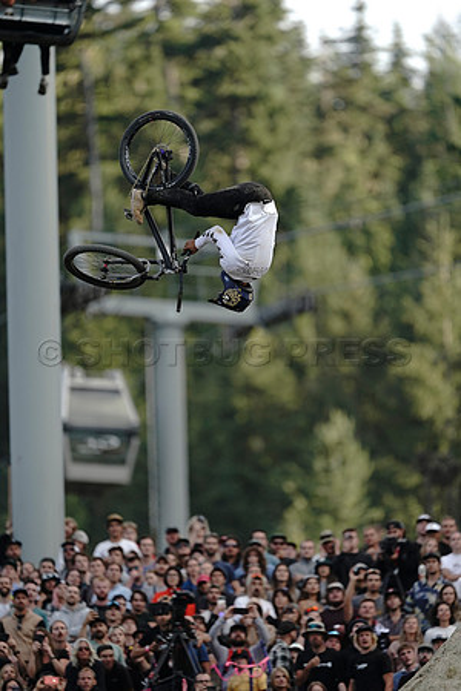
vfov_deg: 3.4
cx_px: 230
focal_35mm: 600
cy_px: 346
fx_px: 11524
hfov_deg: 2.3
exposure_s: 1/1600
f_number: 4
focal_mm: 600
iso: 1600
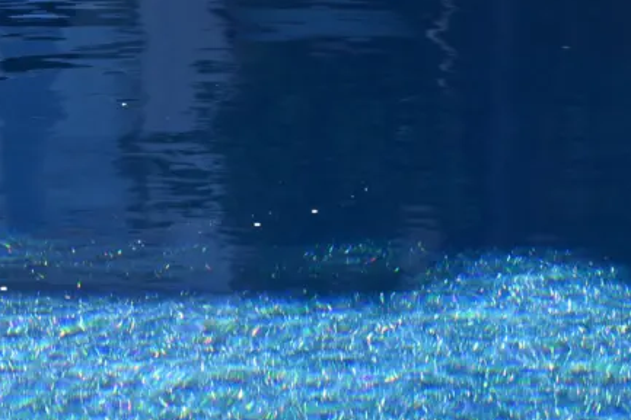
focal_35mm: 473
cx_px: 111
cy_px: 425
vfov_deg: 2.9
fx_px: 8284
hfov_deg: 4.4
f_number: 9
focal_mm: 200
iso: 160
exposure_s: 1/200
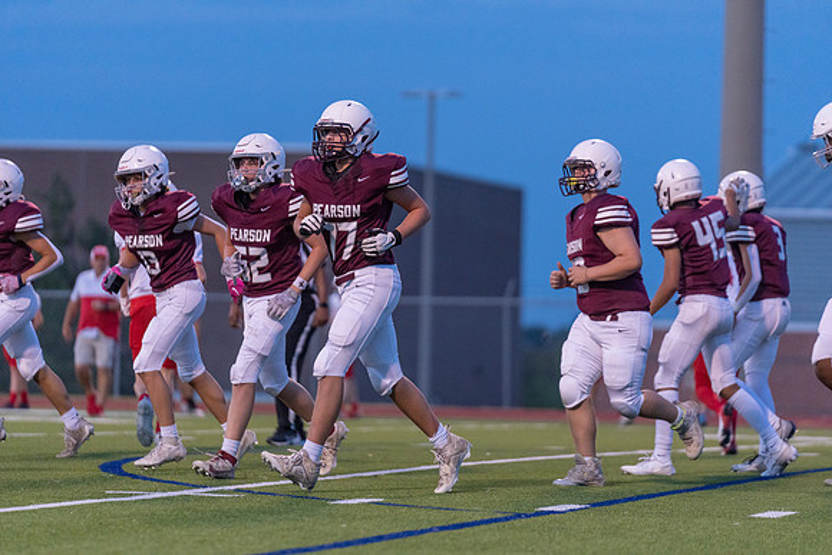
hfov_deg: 10.3
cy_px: 278
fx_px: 4623
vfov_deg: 6.9
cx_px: 416
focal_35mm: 200
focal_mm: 200
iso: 3200
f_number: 2.8
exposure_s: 1/1250
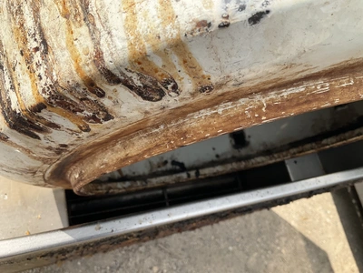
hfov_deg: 61.7
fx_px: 304
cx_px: 182
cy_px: 136
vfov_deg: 48.2
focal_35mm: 29
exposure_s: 1/749
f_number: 1.8
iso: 25
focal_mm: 3
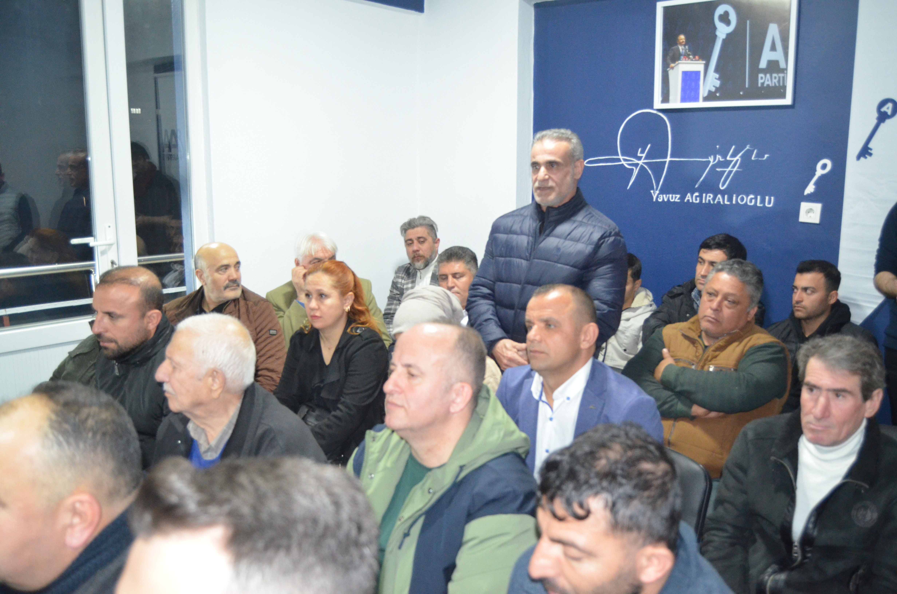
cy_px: 297
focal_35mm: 33
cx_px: 448
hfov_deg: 57.3
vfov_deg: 39.8
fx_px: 821
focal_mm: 22
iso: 3200
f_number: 3.5
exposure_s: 1/60
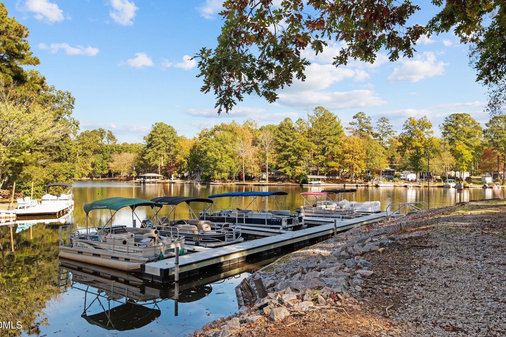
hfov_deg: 65.5
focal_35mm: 28
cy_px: 167
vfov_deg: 46.4
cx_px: 256
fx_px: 394
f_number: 6.3
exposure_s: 1/200
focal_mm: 27
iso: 400
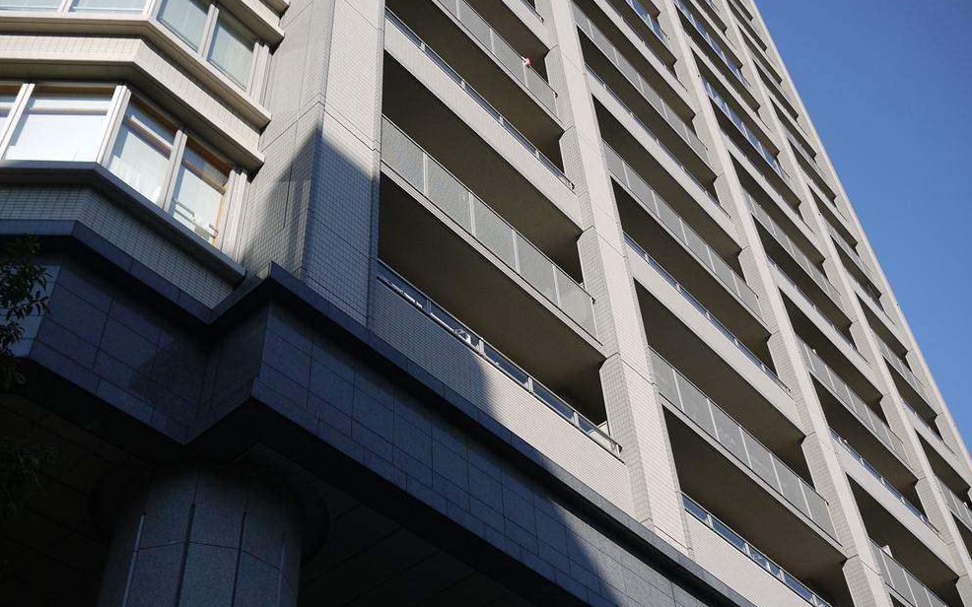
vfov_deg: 29.8
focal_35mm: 43
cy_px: 341
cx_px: 491
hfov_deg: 46.2
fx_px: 1139
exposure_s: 1/2000
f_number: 2.8
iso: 100
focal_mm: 20
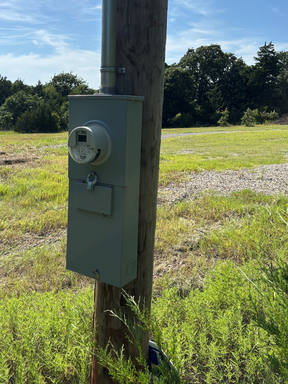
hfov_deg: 42.7
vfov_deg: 55.1
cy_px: 162
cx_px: 114
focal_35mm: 33
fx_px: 366
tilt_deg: -8.7
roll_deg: -0.6
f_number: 1.6
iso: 50
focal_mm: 5.96
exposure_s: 1/4255
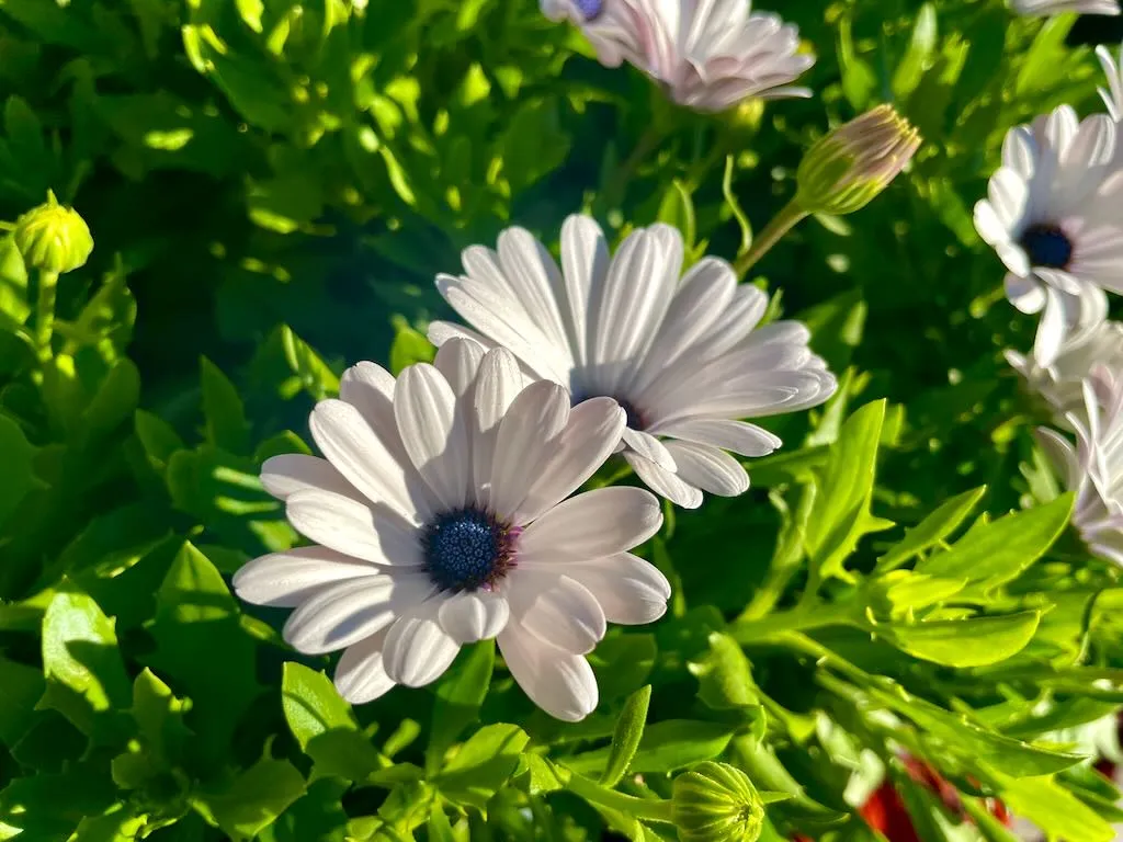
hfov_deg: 67.3
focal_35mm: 26
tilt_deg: -54.0
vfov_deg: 53.1
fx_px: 843
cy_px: 421
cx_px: 562
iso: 32
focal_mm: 4.2
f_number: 1.6
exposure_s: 1/2353
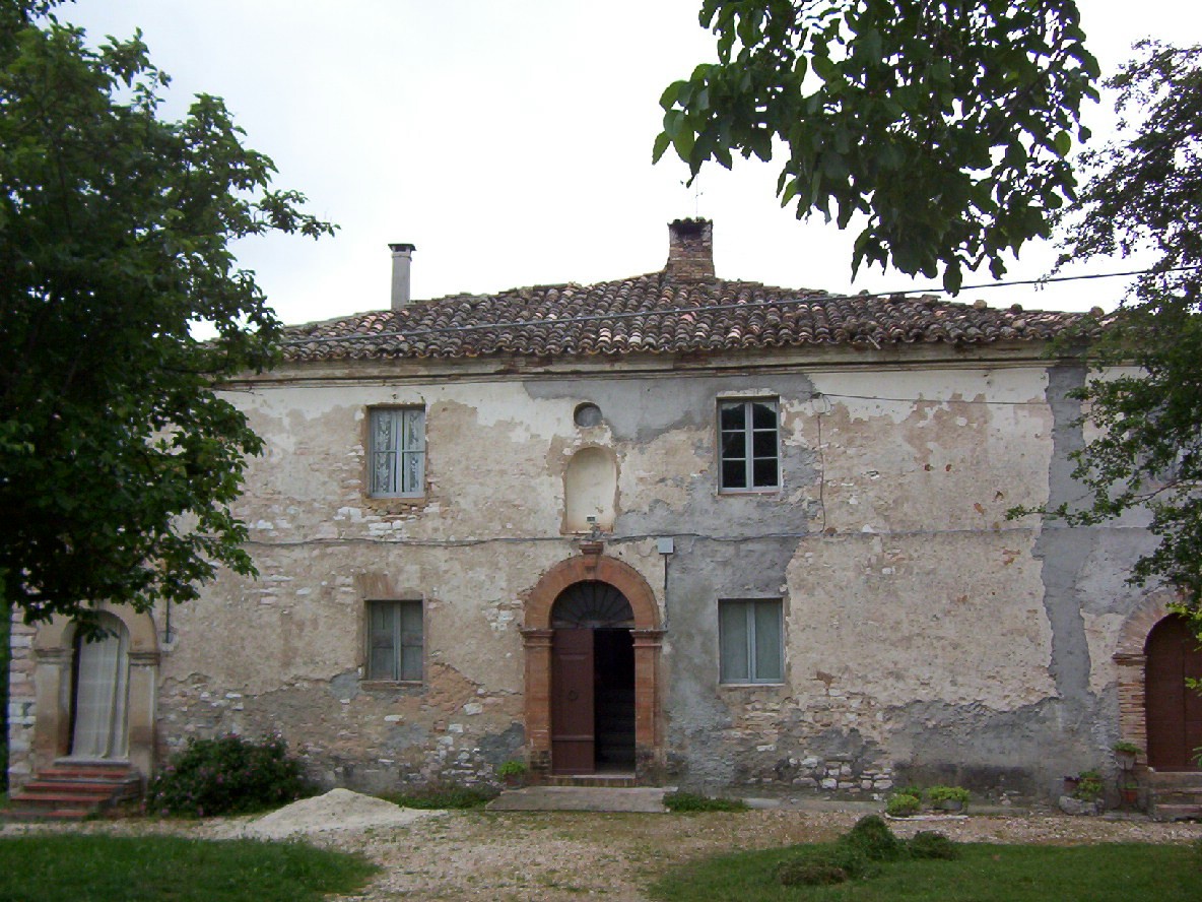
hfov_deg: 51.4
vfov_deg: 39.7
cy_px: 451
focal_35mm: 36
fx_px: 1250
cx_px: 601
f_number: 2.76
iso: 100
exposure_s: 1/462
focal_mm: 5.54
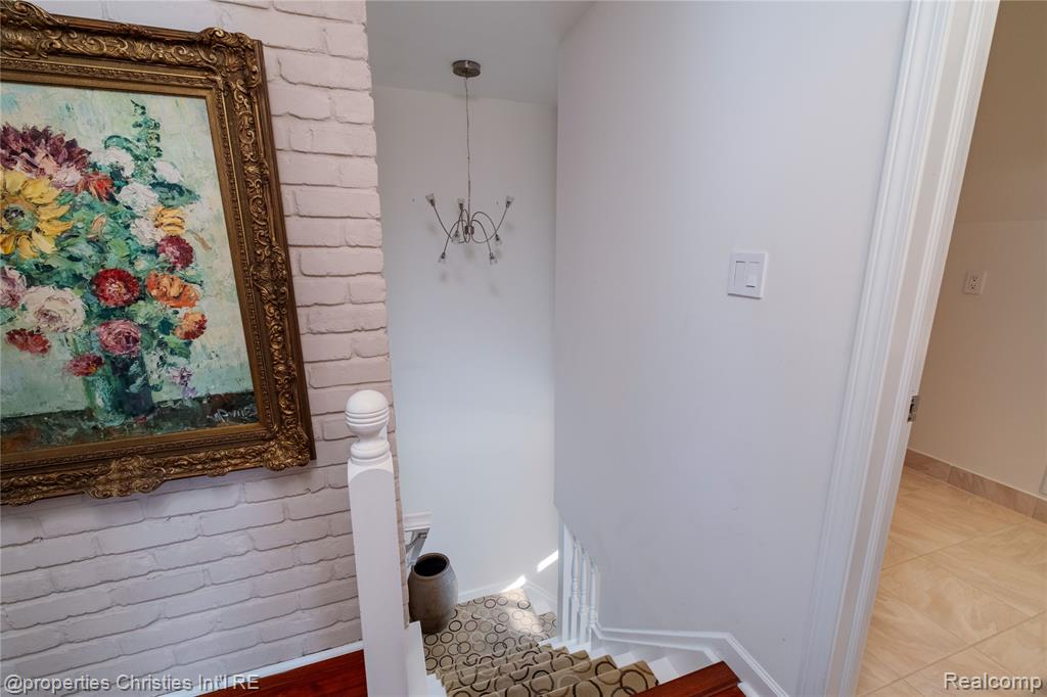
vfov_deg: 77.3
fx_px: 436
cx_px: 524
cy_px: 348
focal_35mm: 15
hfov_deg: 100.4
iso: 640
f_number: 7.1
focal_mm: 10
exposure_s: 1/250
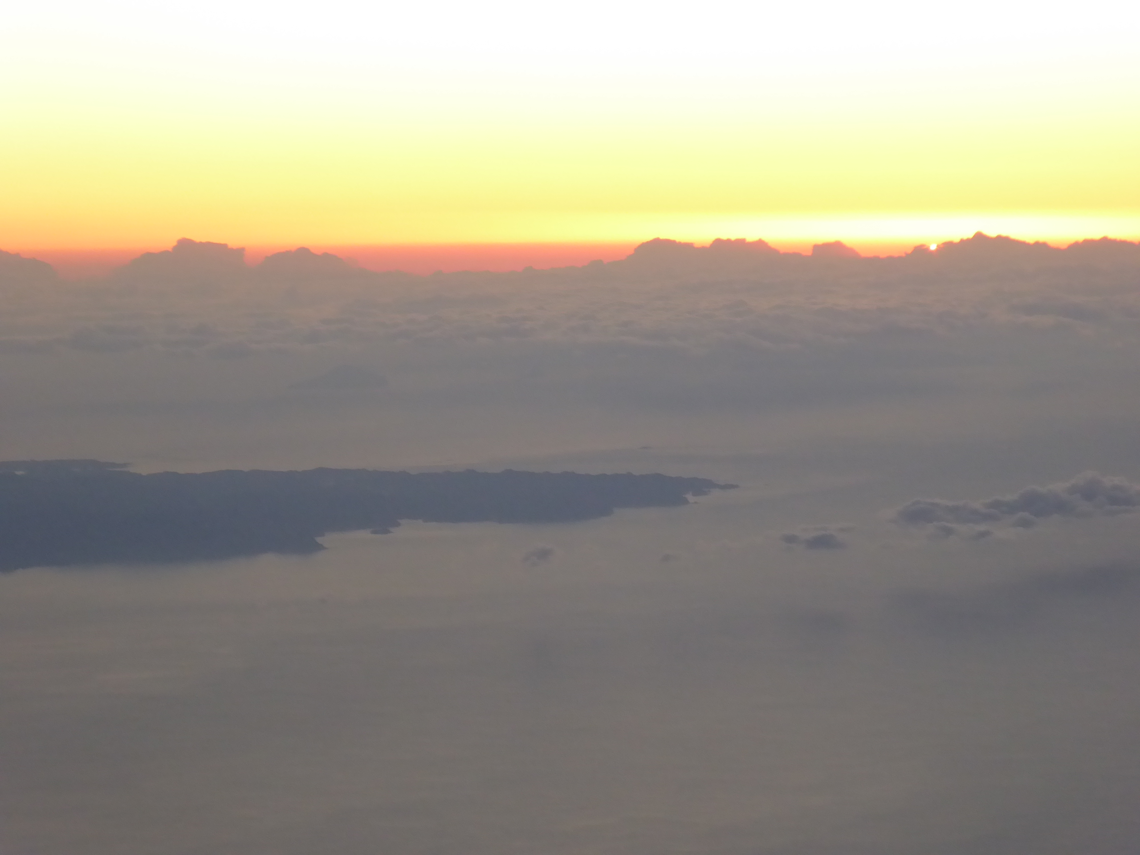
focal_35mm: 168
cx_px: 570
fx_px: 5533
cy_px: 428
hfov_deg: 11.8
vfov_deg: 8.8
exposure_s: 1/50
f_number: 5.4
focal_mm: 27.1
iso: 400
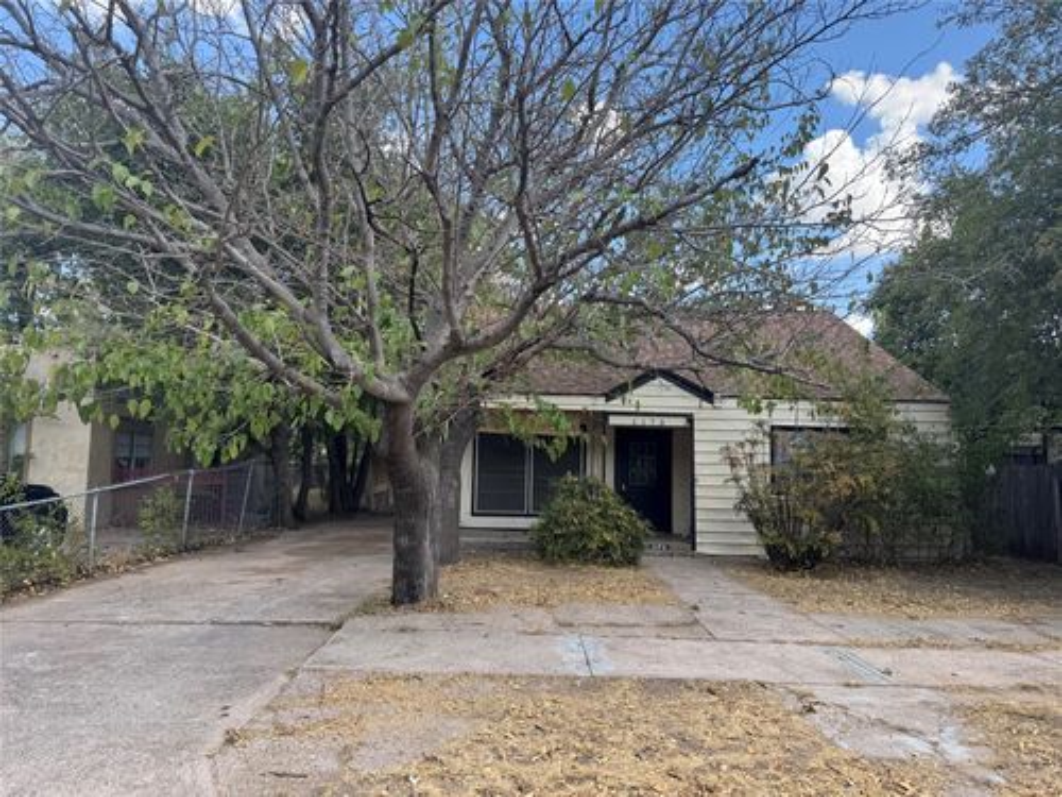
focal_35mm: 24
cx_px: 531
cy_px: 398
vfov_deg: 56.8
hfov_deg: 71.6
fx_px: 736
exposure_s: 1/900
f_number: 1.78
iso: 80
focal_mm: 6.76
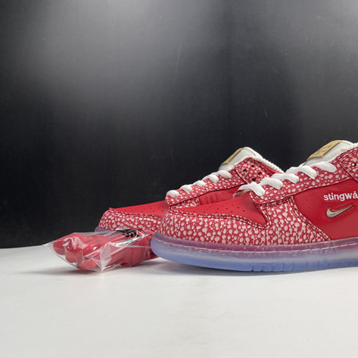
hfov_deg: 47.3
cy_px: 192
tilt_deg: +4.6
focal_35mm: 34
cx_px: 250
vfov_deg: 48.4
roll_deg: +1.8
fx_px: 398
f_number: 1.6
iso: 80
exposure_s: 1/121
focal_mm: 4.2
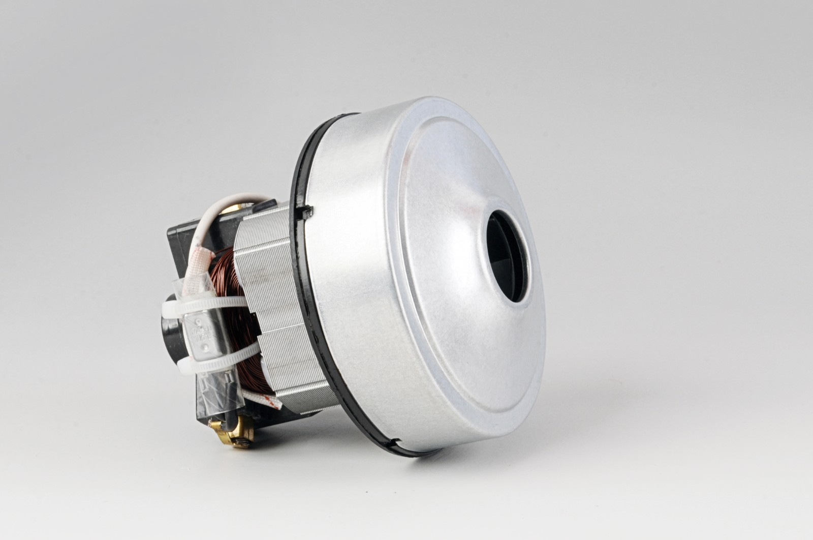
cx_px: 406
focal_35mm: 99
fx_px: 2233
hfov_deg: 20.6
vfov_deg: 13.8
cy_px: 270
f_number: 20
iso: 200
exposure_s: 1/80
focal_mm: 66
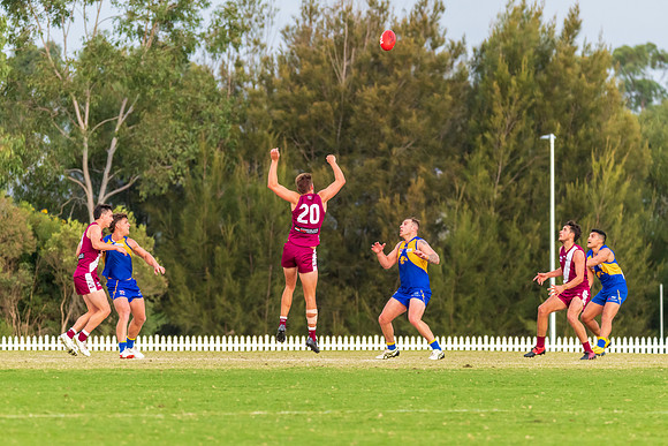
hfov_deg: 6.0
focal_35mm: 344
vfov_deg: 4.0
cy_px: 242
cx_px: 305
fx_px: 6379
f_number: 5.6
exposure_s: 1/1250
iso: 900
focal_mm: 280
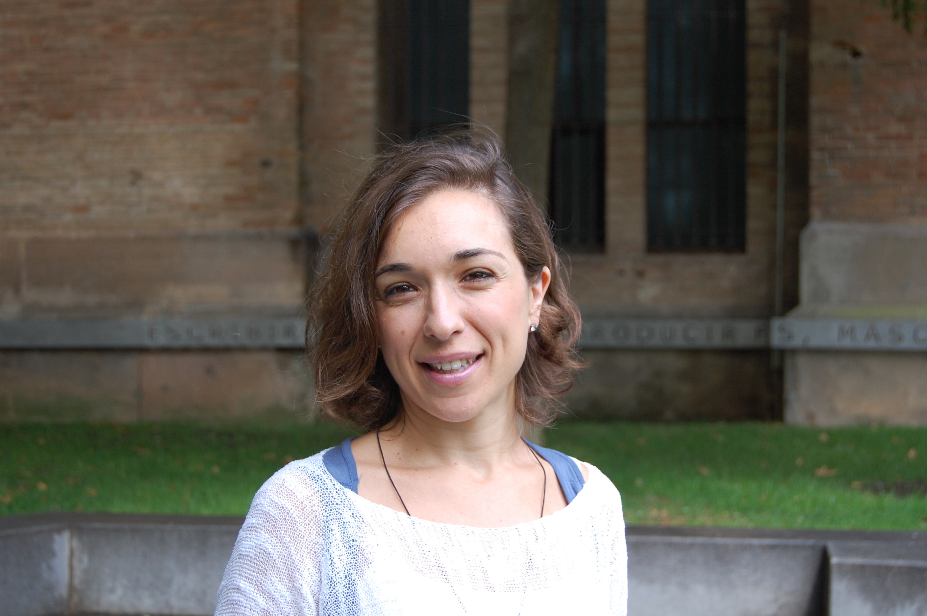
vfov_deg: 21.5
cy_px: 308
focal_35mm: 63
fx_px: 1621
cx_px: 464
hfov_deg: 31.9
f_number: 5.6
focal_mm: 42
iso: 360
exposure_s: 1/125
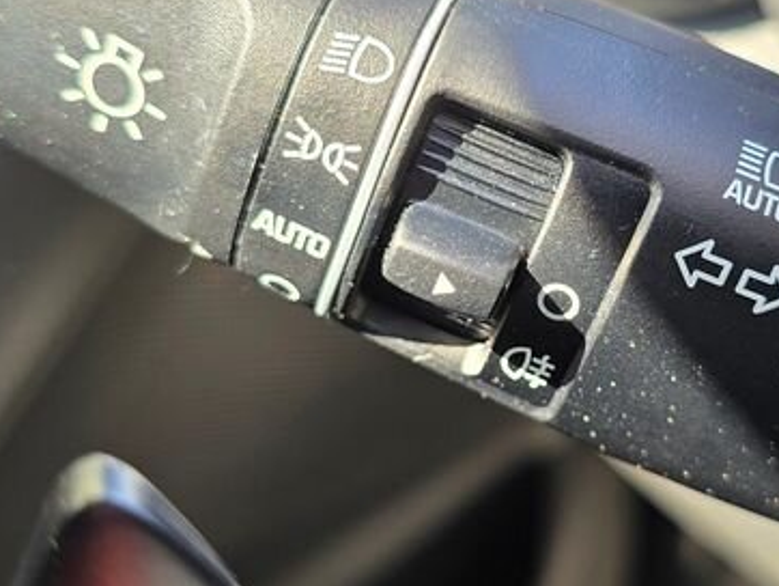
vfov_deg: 22.6
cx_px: 495
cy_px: 250
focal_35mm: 65
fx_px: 1464
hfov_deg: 29.7
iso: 64
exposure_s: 1/100
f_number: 1.7
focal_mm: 6.3
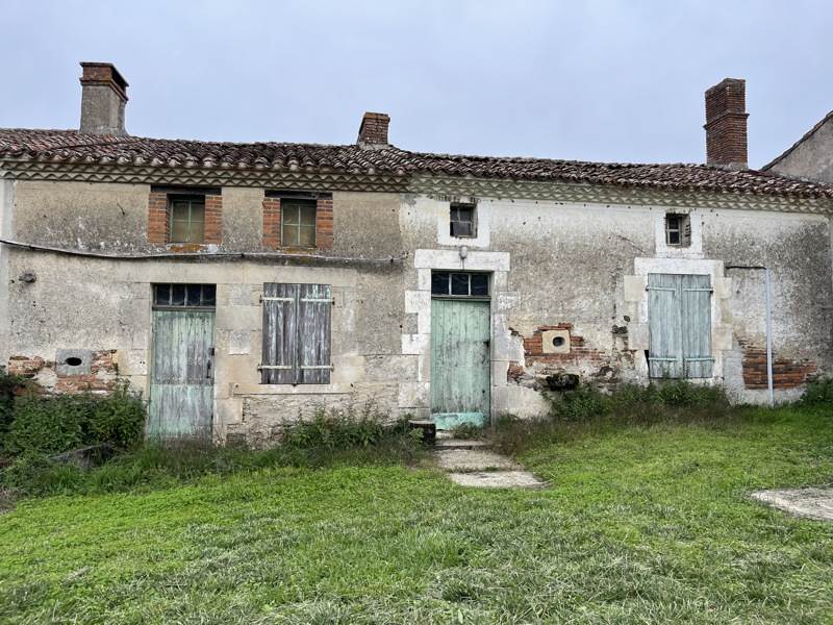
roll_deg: -0.4
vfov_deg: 53.1
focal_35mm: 26
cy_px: 312
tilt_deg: +3.0
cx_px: 416
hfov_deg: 67.3
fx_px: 626
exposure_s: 1/1140
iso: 50
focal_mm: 5.1
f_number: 1.6
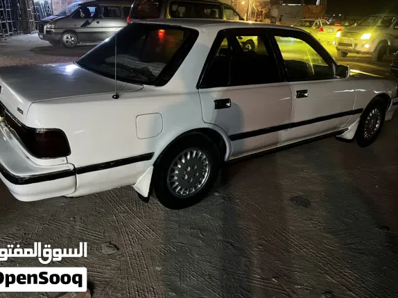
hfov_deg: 61.7
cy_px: 142
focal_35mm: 29
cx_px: 191
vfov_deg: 48.2
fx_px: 333
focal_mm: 5.7
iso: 320
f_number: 1.5
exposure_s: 1/50
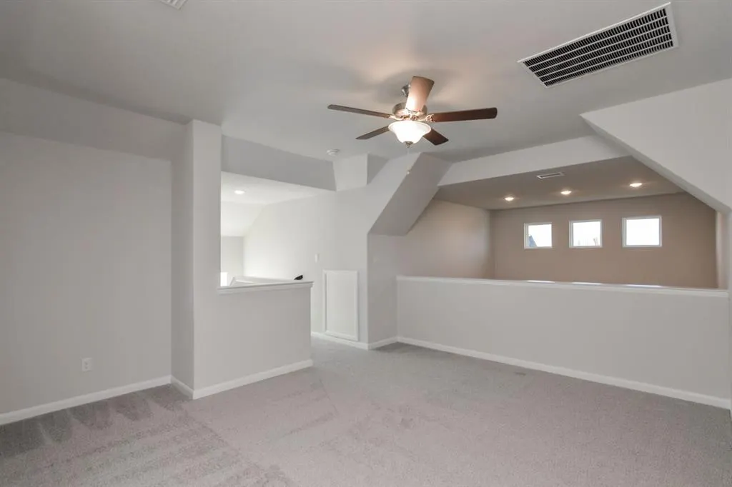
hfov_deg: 95.0
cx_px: 366
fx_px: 335
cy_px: 244
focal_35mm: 16
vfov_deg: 72.0
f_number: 5.6
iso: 280
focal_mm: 11
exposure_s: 1/60
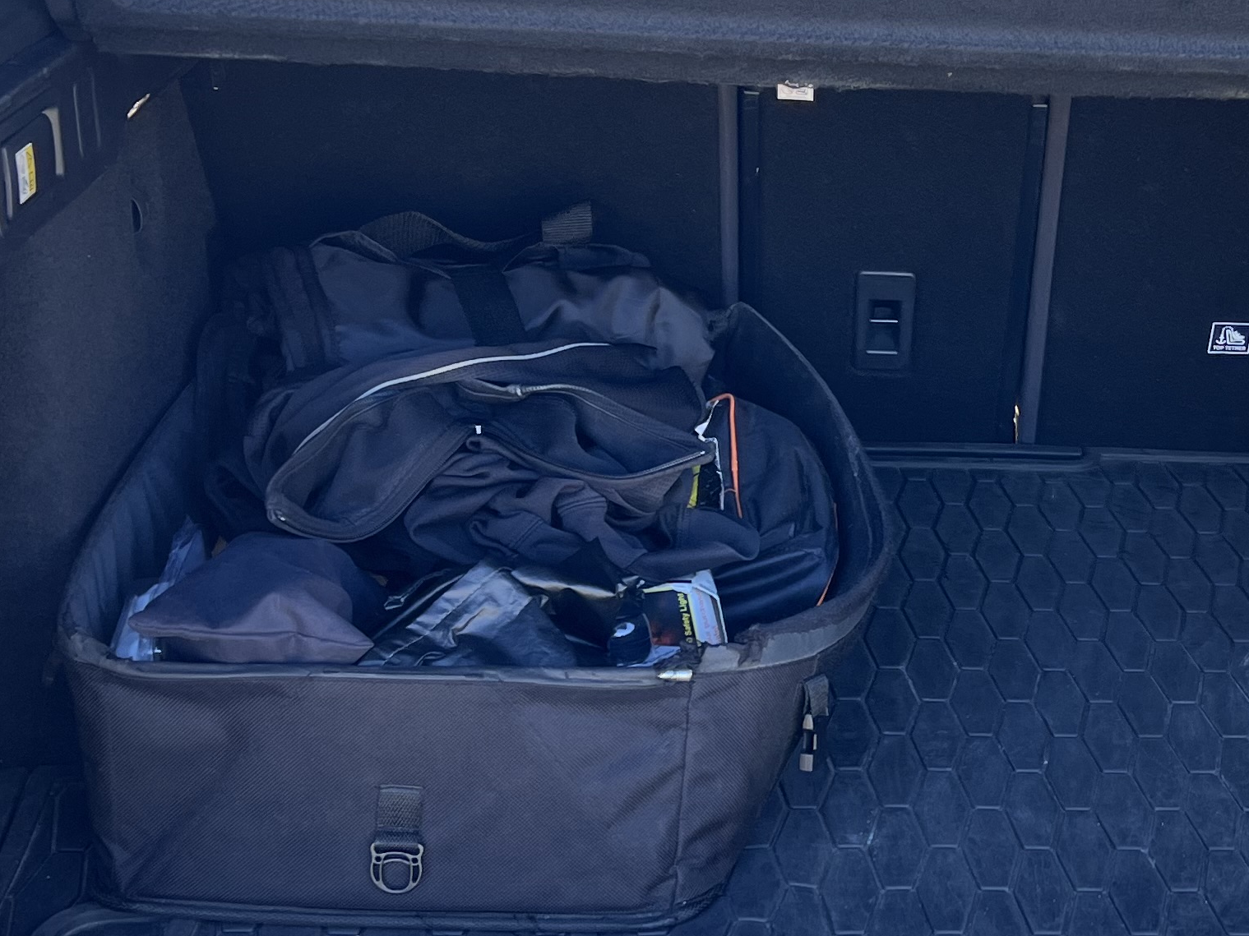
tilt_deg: -20.3
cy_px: 547
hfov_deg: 27.6
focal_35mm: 69
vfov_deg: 21.3
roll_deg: -0.5
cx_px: 998
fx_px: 2489
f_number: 1.5
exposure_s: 1/169
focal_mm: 5.7
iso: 40
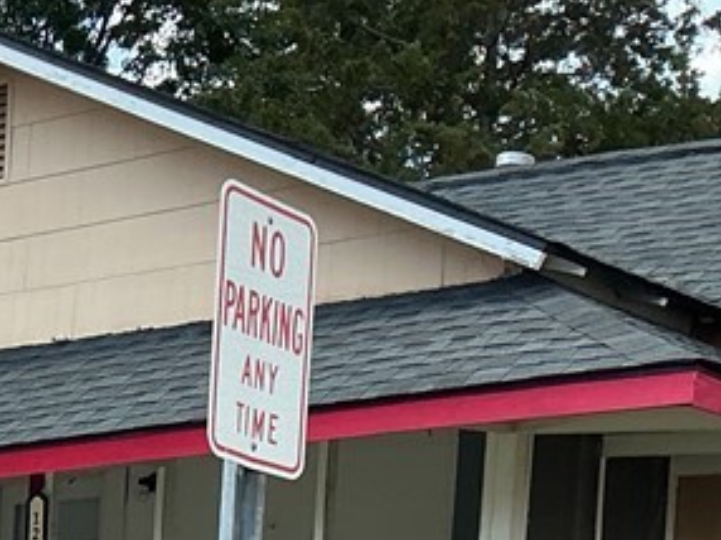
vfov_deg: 13.2
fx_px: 2164
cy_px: 871
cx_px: -371
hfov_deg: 17.0
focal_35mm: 104
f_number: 1.8
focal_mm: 3
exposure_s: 1/642
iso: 25
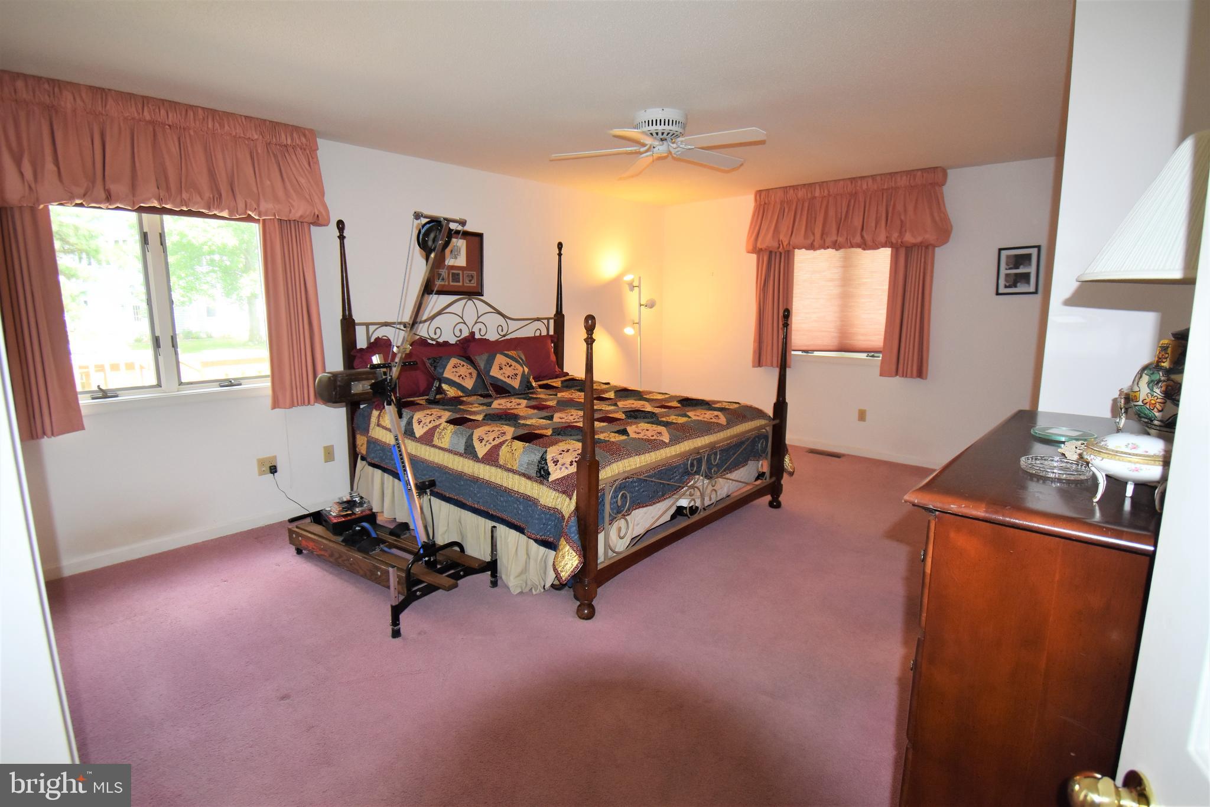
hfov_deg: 92.4
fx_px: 580
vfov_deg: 69.6
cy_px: 404
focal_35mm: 17
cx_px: 605
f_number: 4.8
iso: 800
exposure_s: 1/100
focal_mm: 11.5
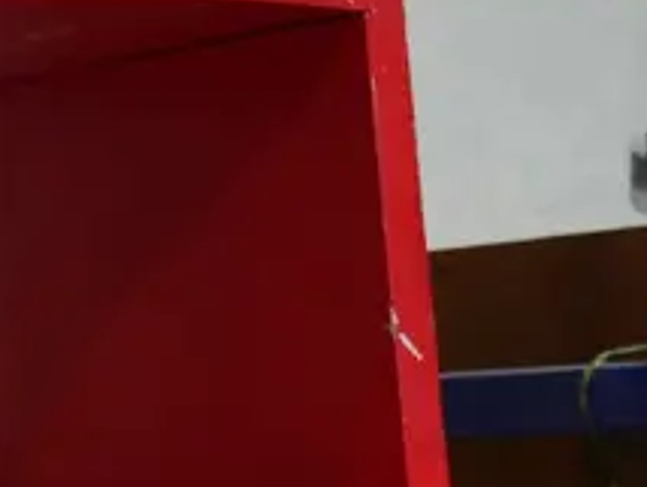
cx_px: -565
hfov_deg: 13.1
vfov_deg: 11.0
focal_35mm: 134
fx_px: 2507
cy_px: 68
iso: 320
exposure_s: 1/60
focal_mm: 14
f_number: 3.5
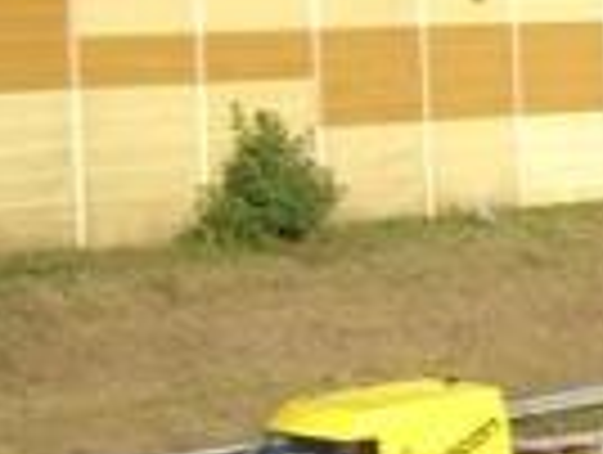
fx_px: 3159
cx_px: 1071
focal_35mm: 181
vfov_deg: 8.2
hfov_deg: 10.3
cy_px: 166
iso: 64
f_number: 2.8
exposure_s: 1/500
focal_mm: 7.9
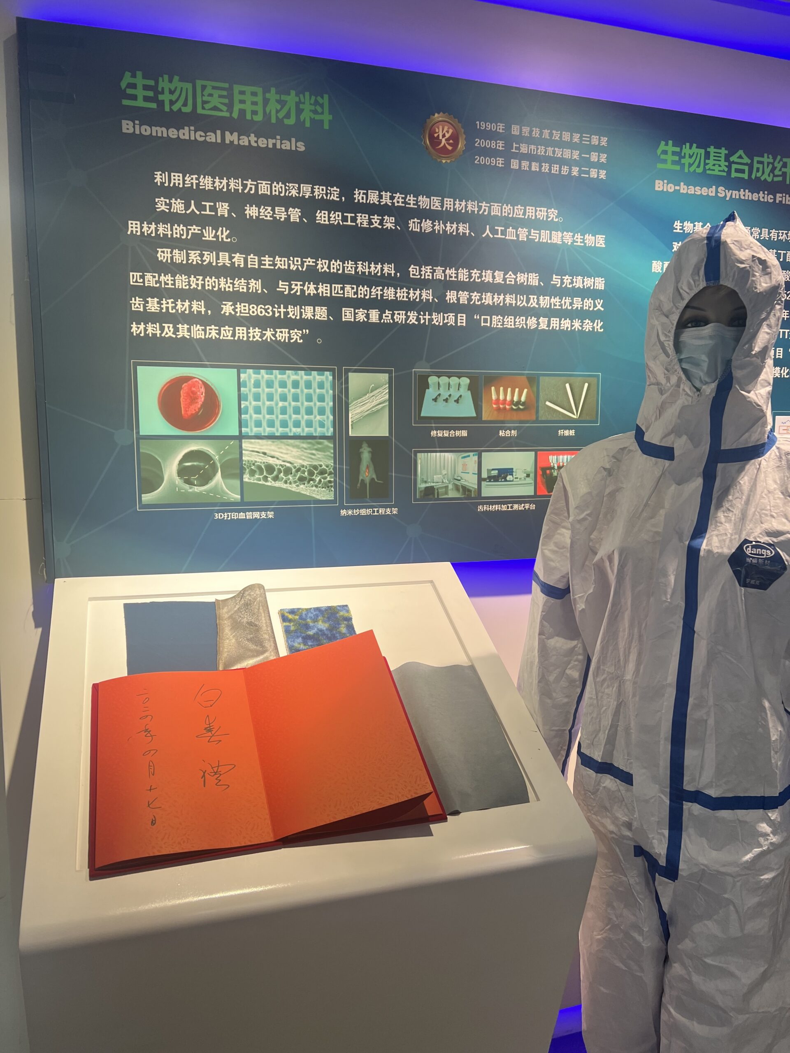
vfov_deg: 67.3
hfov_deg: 53.1
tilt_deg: -5.5
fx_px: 791
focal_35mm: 26
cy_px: 526
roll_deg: -0.2
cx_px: 395
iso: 50
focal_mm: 5.7
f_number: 1.5
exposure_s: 1/100
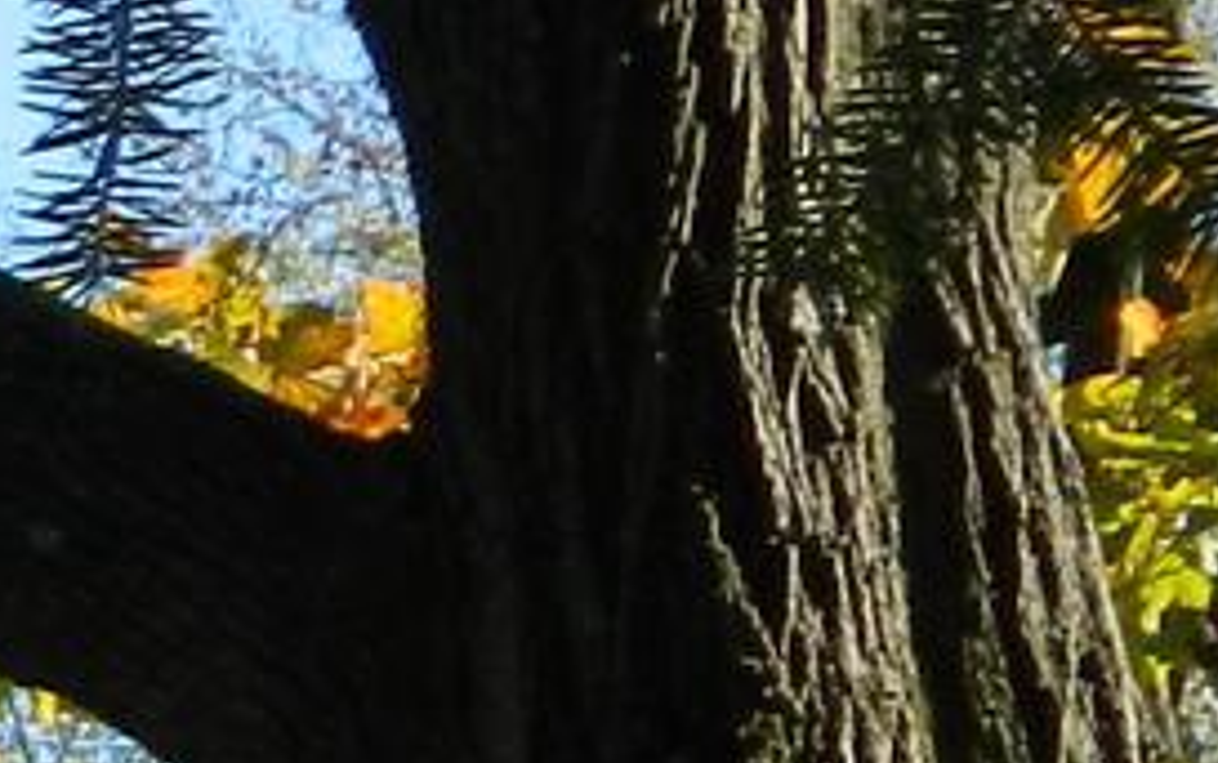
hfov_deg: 5.7
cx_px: -3163
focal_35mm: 326
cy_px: 2137
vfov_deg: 3.9
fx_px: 10828
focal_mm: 7.3
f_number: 3.5
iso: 80
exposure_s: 1/400
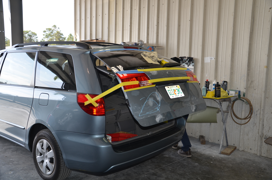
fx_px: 271
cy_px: 90
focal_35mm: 36
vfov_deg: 36.7
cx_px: 136
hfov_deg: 53.2
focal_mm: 24
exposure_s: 1/250
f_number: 4
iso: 180
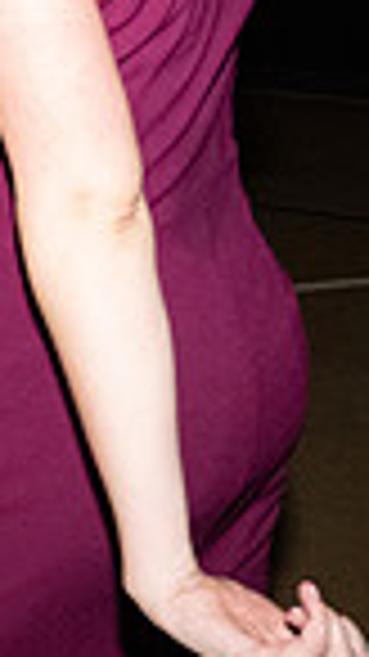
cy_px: 70
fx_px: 1741
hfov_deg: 10.2
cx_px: -576
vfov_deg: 20.9
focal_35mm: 100
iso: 6400
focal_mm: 24
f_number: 5.6
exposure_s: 1/125
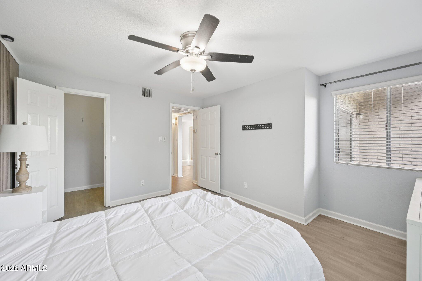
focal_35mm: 14
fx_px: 164
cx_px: 211
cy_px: 140
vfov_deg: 81.2
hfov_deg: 104.3
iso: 640
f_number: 8
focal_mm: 14
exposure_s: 1/30
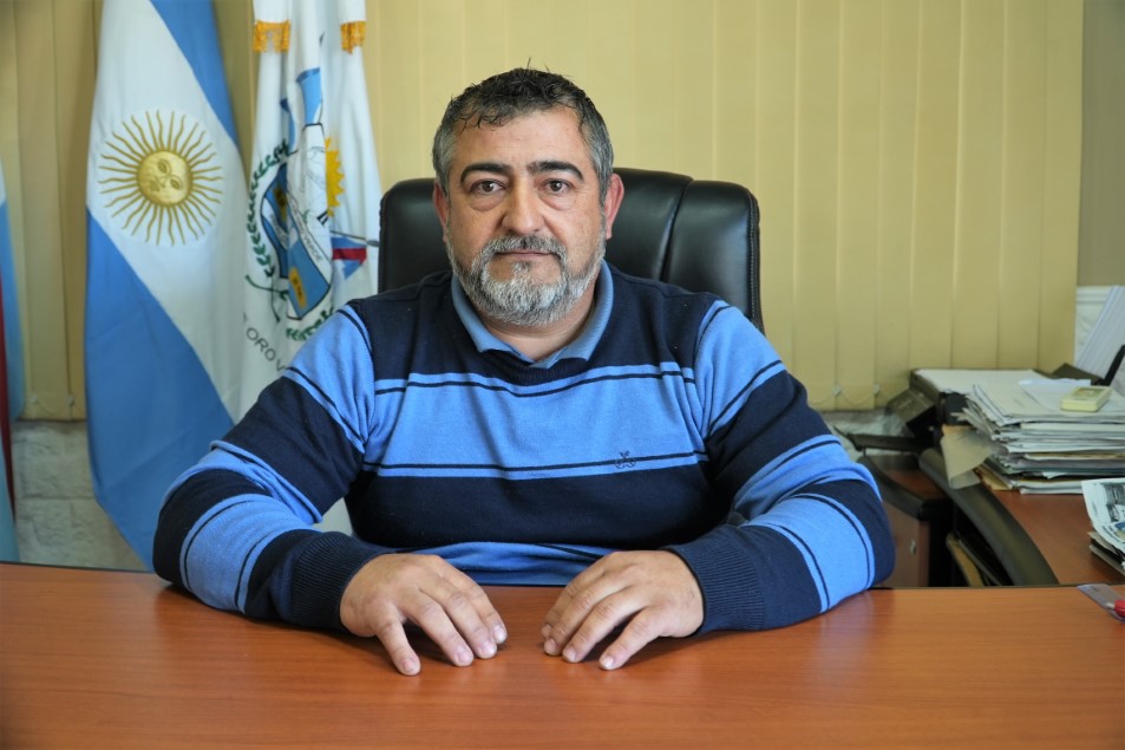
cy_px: 375
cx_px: 562
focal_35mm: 39
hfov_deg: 49.6
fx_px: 1218
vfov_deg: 34.2
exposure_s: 1/13
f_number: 4
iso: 200
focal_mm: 26
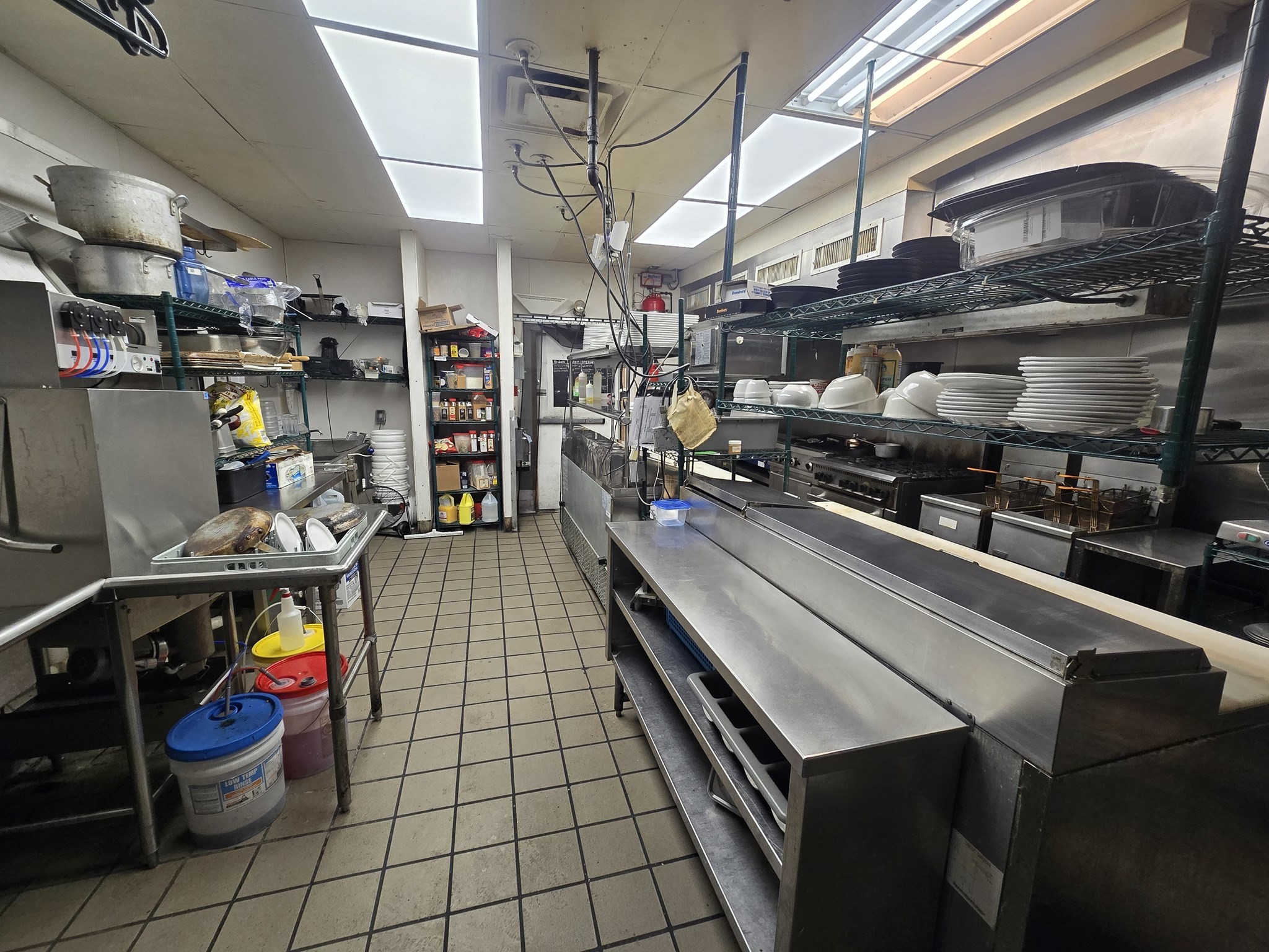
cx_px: 634
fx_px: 477
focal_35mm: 13
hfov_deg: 106.2
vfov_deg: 89.9
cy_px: 476
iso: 160
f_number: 2.2
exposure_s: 1/60
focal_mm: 2.2
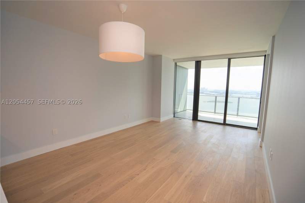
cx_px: 152
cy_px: 102
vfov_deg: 73.7
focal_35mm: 16
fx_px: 136
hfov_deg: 96.7
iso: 100
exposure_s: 1/250
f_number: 4
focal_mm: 16
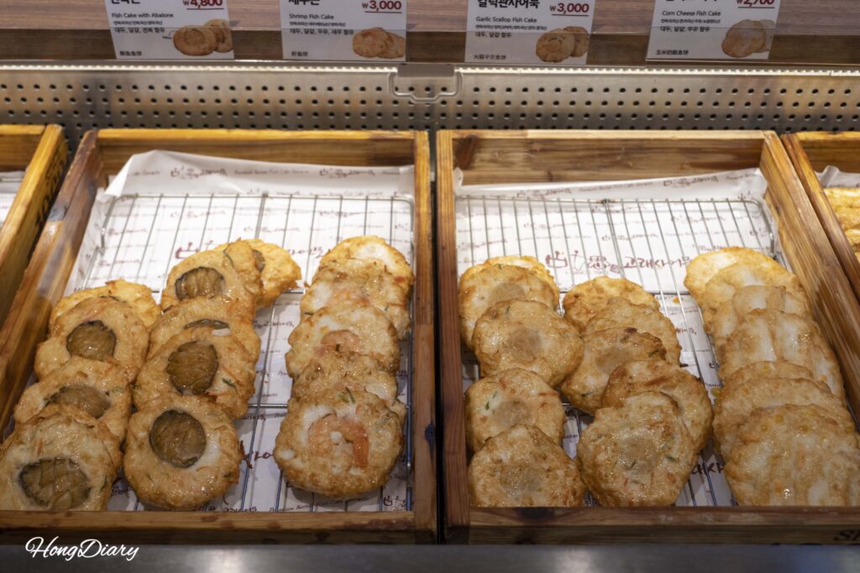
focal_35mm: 45
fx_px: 1075
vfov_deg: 29.9
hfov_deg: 43.6
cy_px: 286
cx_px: 430
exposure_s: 1/160
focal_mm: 45
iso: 1250
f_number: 5.6
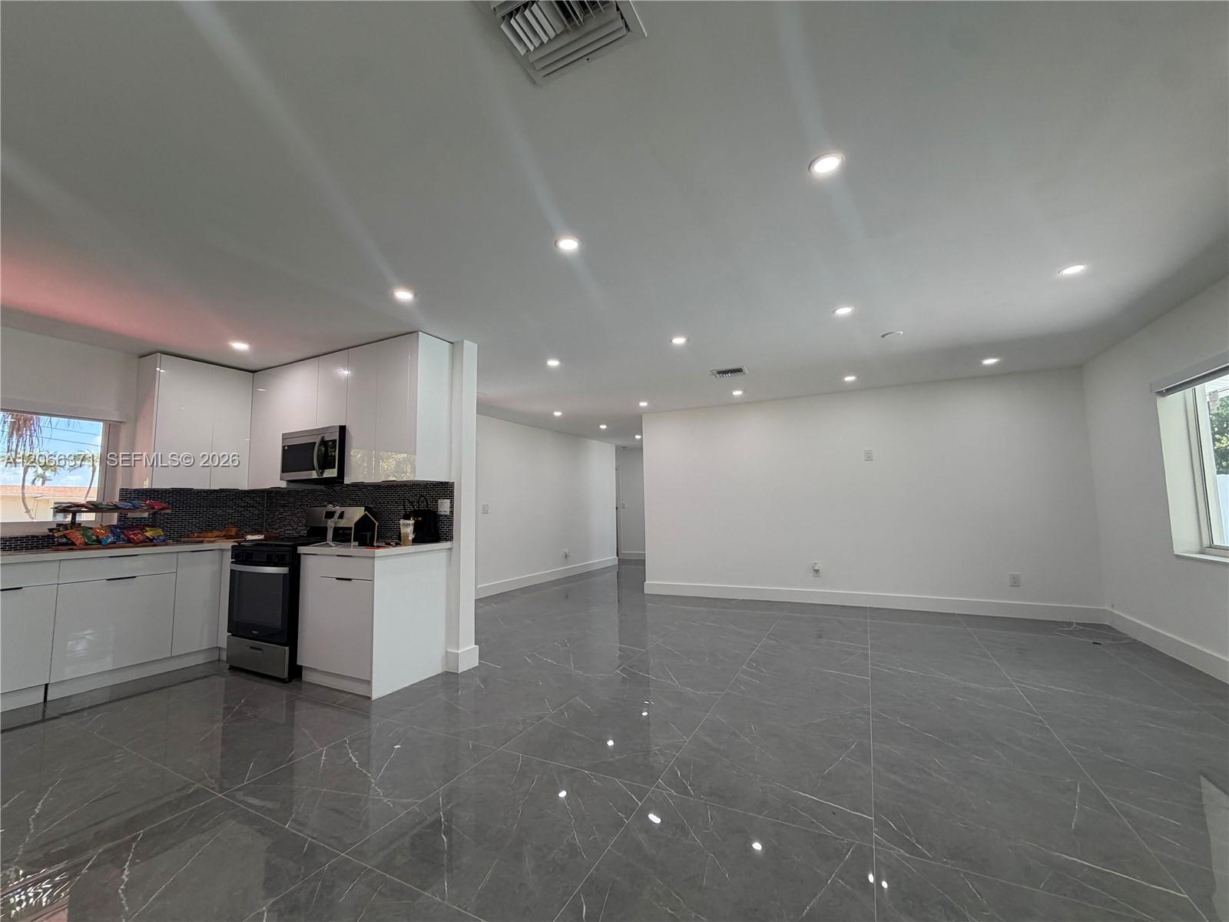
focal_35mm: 14
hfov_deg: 102.1
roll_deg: +0.9
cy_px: 461
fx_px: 497
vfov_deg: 85.7
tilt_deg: +3.9
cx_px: 614
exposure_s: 1/120
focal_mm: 2.22
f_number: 2.2
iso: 100
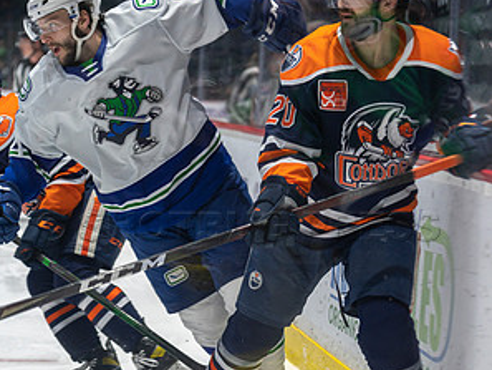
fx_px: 1450
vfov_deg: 14.5
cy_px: 219
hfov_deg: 19.3
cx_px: 245
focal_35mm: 102
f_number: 2.8
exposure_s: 1/800
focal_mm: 70
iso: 1600
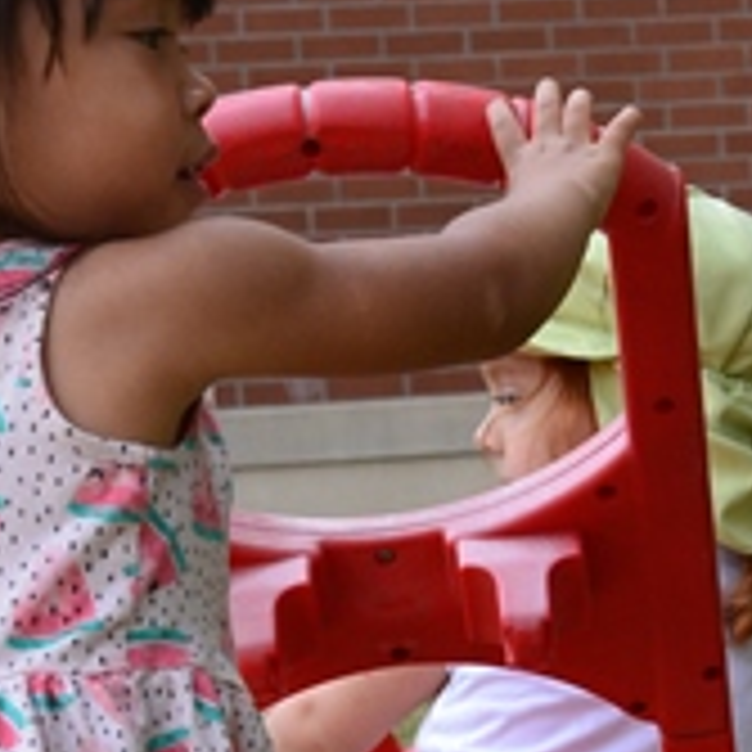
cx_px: 1004
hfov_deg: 9.4
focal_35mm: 182
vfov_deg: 9.4
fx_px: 4473
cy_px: 1090
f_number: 11
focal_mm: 35
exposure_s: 1/400
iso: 800
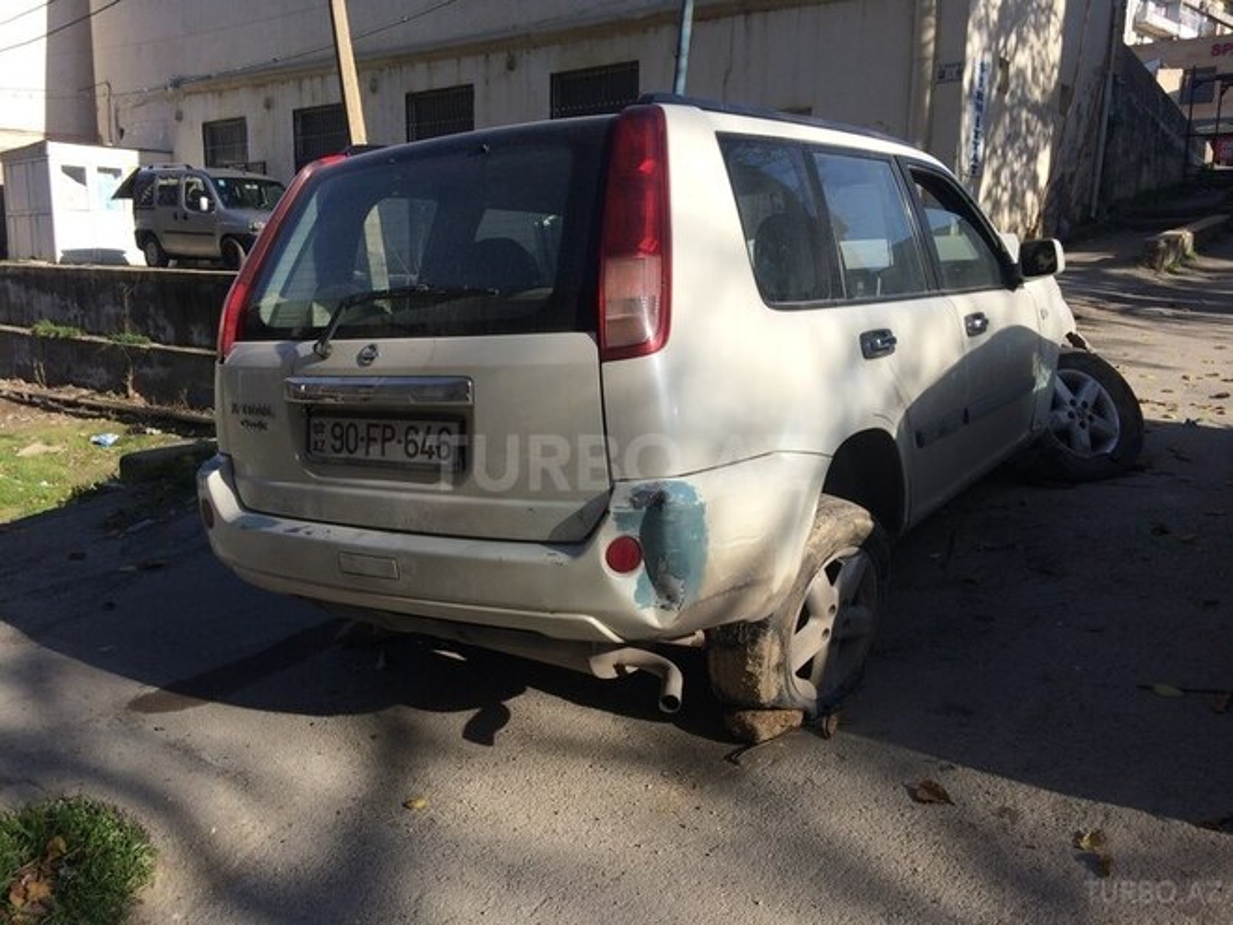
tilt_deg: -9.3
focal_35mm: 29
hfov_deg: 61.7
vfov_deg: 48.2
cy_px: 462
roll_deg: +0.2
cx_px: 616
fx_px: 1033
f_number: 2.2
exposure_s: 1/1414
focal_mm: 4.15
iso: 32
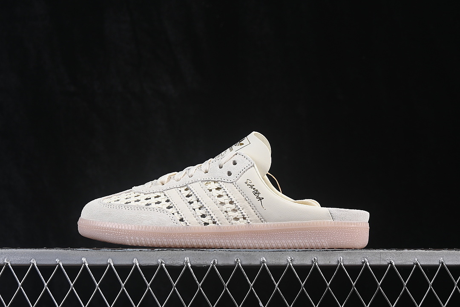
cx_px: 230
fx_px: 958
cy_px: 154
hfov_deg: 27.0
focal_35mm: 75
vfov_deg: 18.2
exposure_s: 1/80
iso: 160
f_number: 8
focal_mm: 50
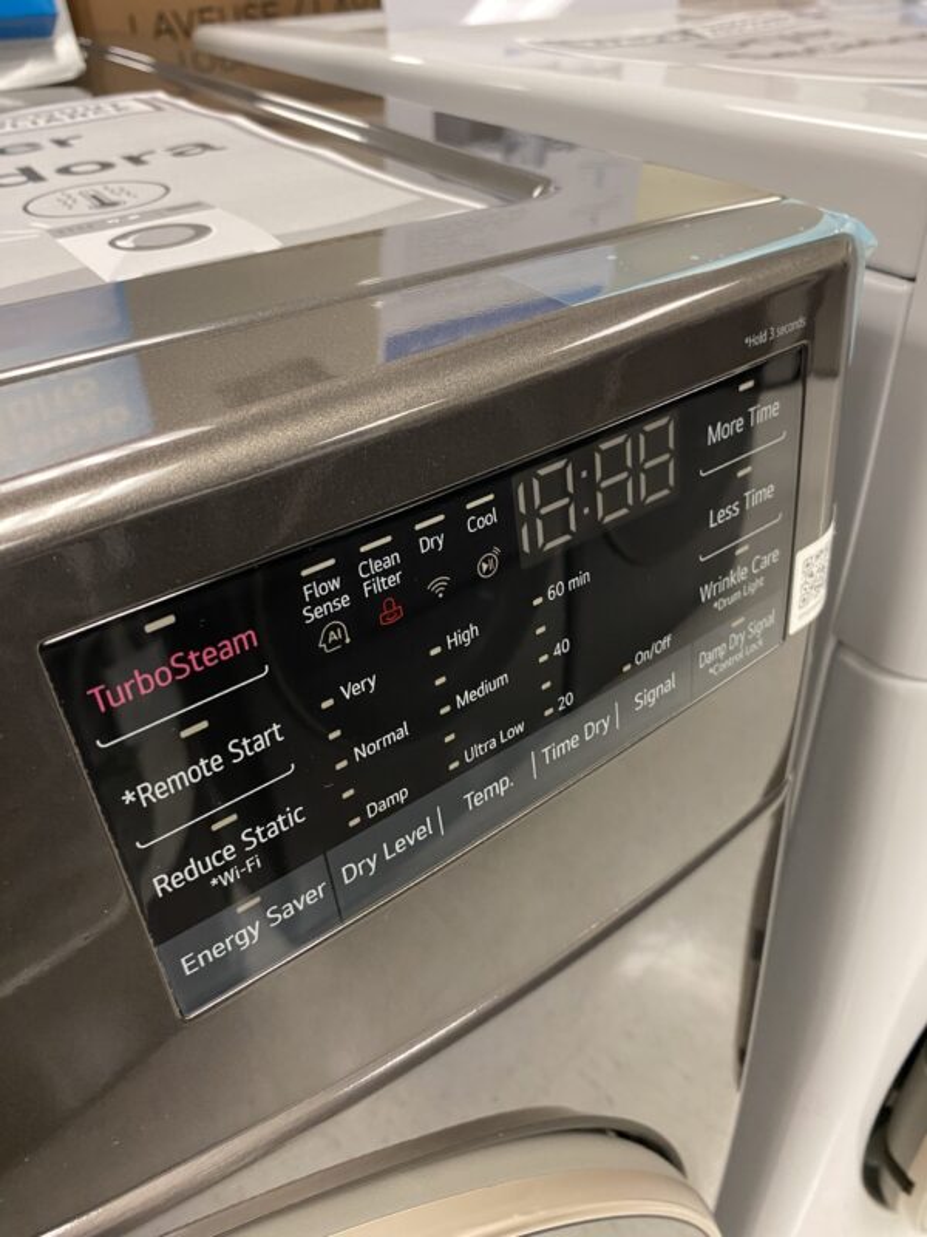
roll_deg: +3.6
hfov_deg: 53.1
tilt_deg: -33.2
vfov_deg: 67.3
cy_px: 618
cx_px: 464
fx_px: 928
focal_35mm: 26
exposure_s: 1/44
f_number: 1.8
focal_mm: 4.25
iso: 200
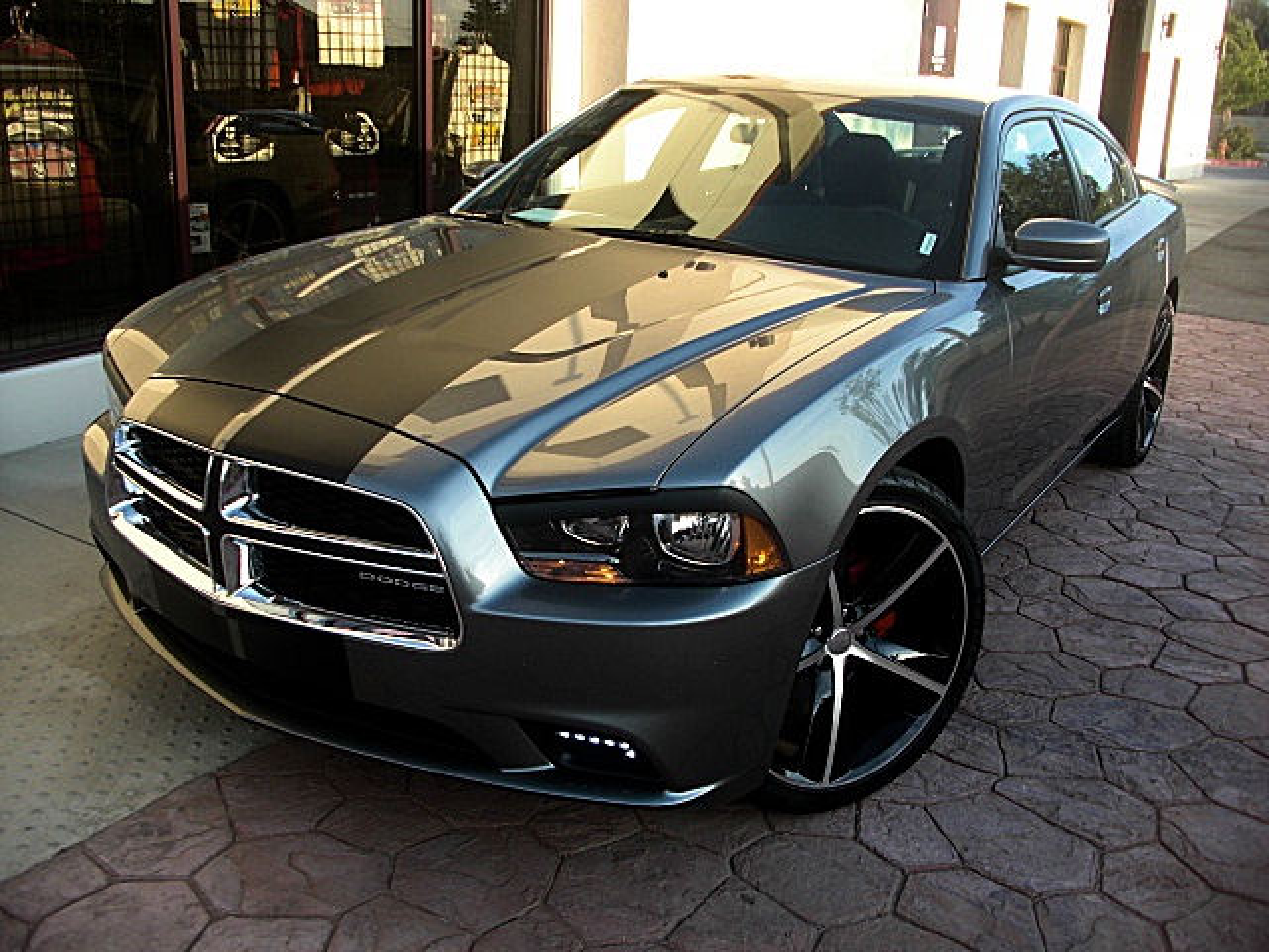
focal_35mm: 36
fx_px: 1320
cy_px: 476
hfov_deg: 51.4
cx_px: 634
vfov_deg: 39.7
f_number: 2.8
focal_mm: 6.3
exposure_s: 1/125
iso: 50
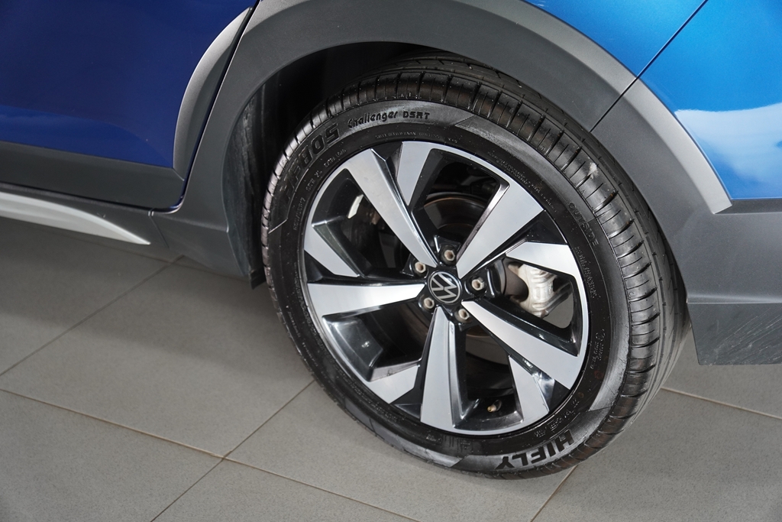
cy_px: 261
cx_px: 391
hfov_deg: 28.6
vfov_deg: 19.3
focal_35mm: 70
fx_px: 1532
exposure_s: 1/80
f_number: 2.8
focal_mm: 47
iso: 640
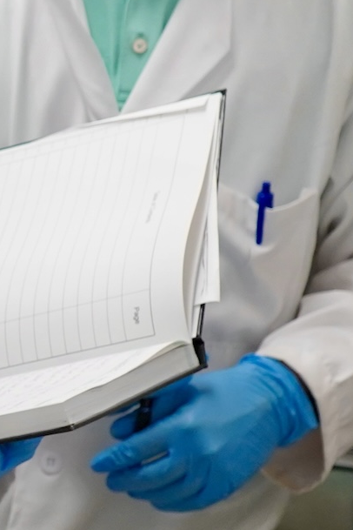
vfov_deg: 12.8
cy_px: 316
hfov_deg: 8.1
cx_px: -353
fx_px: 2368
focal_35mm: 161
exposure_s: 1/160
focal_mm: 28
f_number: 4
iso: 1250
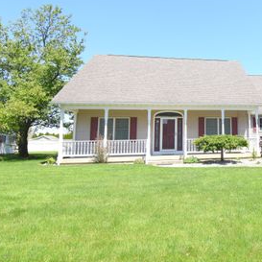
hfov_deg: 51.3
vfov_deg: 56.9
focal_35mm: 28
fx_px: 240
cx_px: 231
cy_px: 107
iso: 200
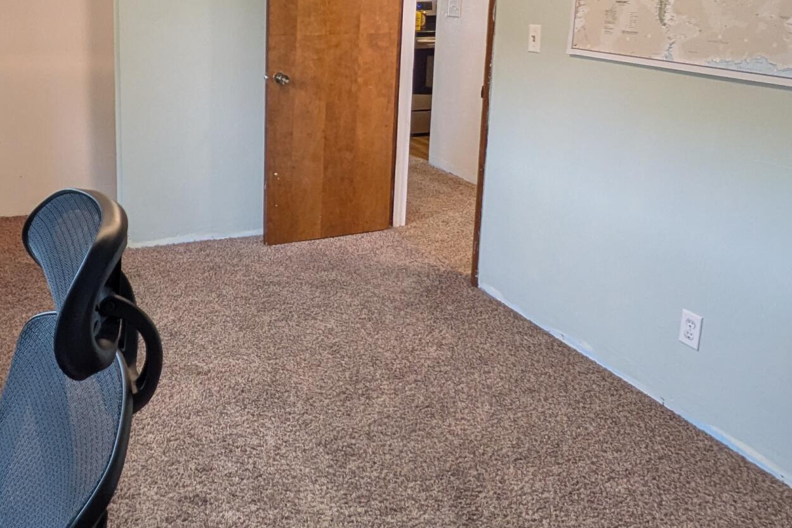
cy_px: 102
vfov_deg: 36.5
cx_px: 190
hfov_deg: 51.9
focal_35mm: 35
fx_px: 770
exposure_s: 1/24
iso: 60
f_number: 2.2
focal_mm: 1.83
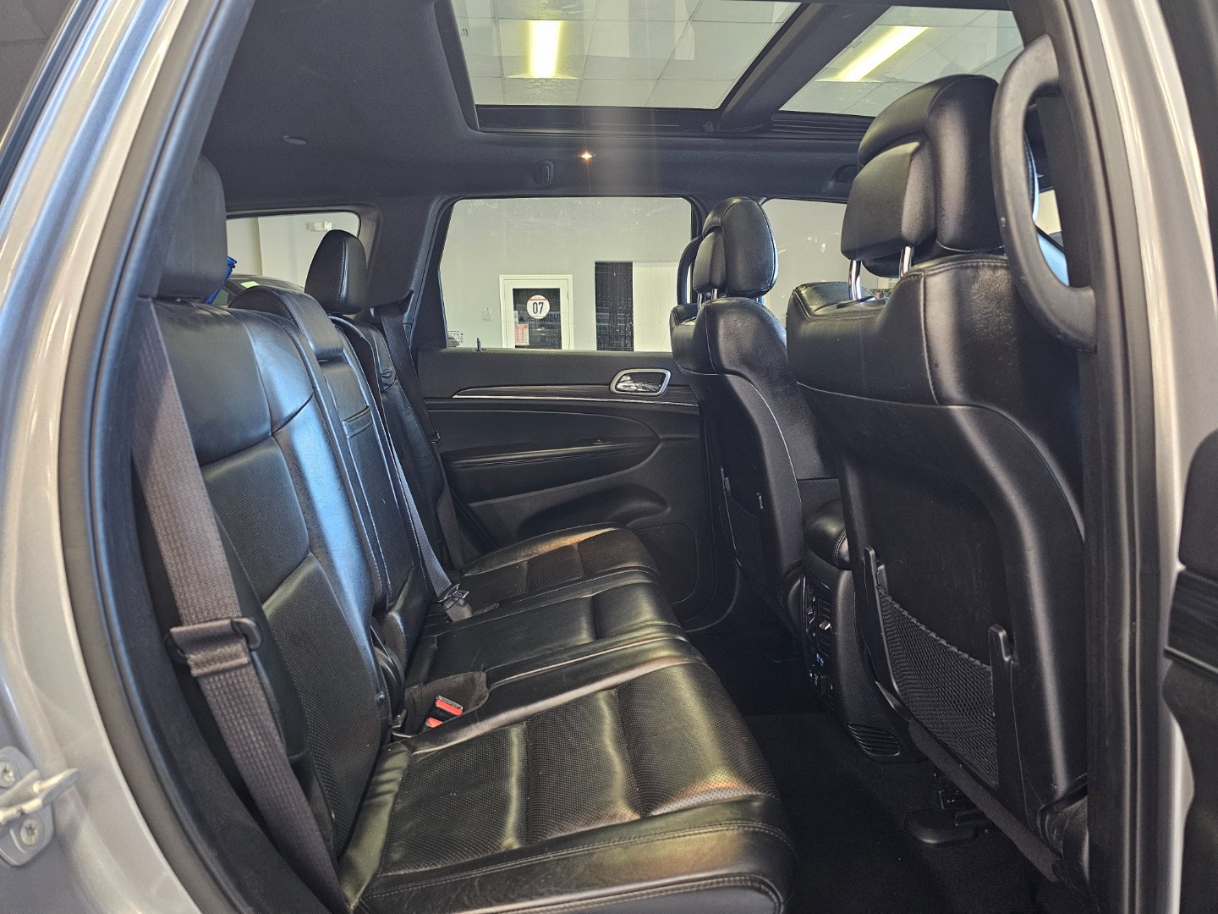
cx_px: 609
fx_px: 809
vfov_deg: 58.9
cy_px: 457
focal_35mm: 23
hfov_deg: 73.9
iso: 500
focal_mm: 6.3
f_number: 1.7
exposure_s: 1/30
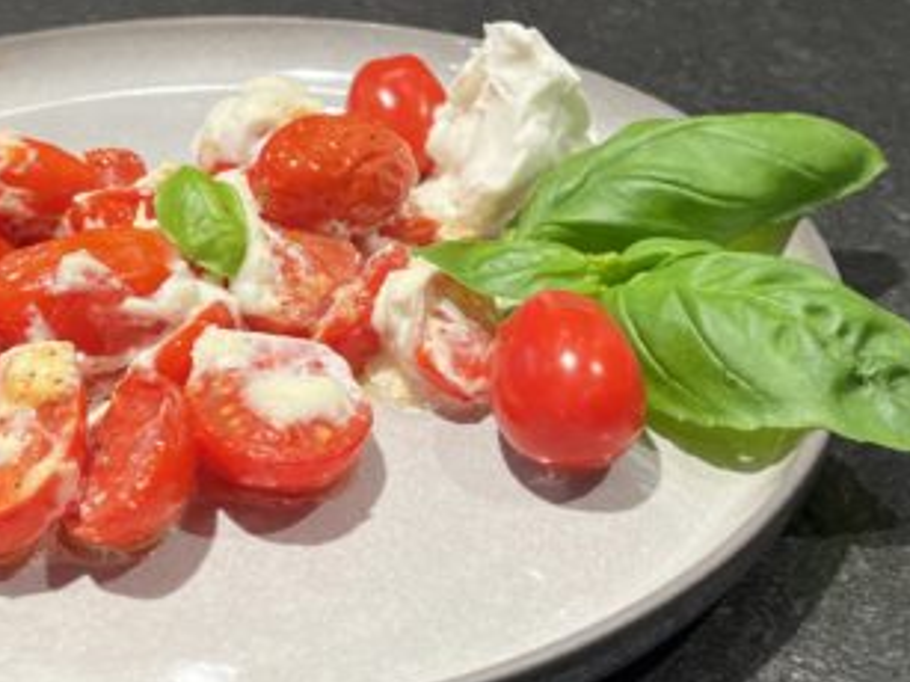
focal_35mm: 65
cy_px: 267
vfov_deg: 22.5
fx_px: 1708
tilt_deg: -31.2
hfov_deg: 29.8
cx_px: 418
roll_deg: -1.0
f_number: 1.6
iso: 50
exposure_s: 1/100
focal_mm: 5.1
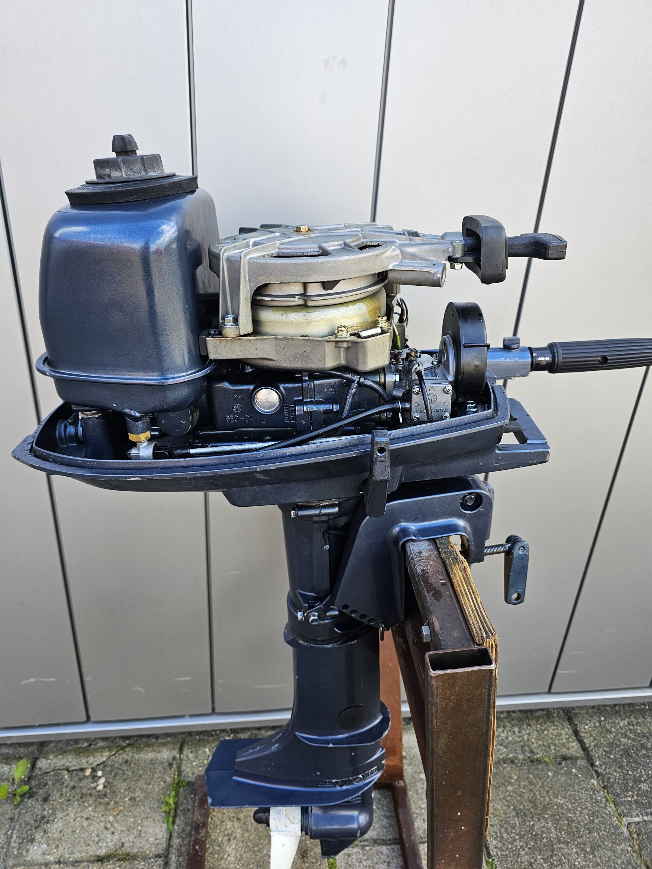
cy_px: 434
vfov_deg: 73.9
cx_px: 326
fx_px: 578
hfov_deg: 58.9
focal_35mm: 23
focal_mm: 6.3
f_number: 1.7
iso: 25
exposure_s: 1/180
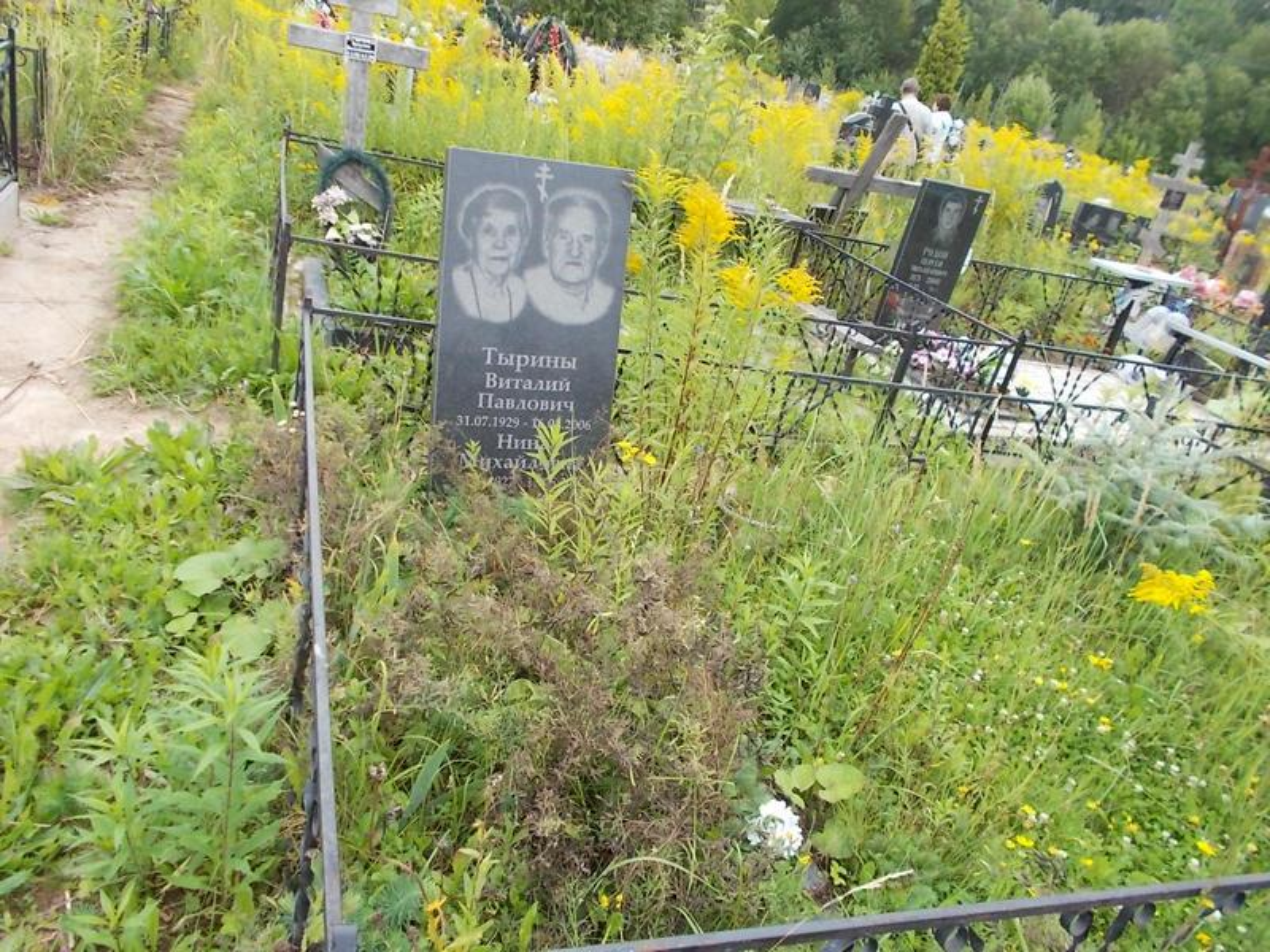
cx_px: 635
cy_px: 476
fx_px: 954
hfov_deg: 67.3
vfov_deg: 53.1
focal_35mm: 26
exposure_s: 1/160
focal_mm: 4.6
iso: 80
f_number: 3.2
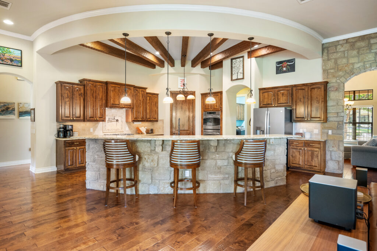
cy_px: 126
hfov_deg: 85.4
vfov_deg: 63.2
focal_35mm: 20
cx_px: 188
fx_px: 204
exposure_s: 1/15
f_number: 9
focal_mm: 19.5
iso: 500
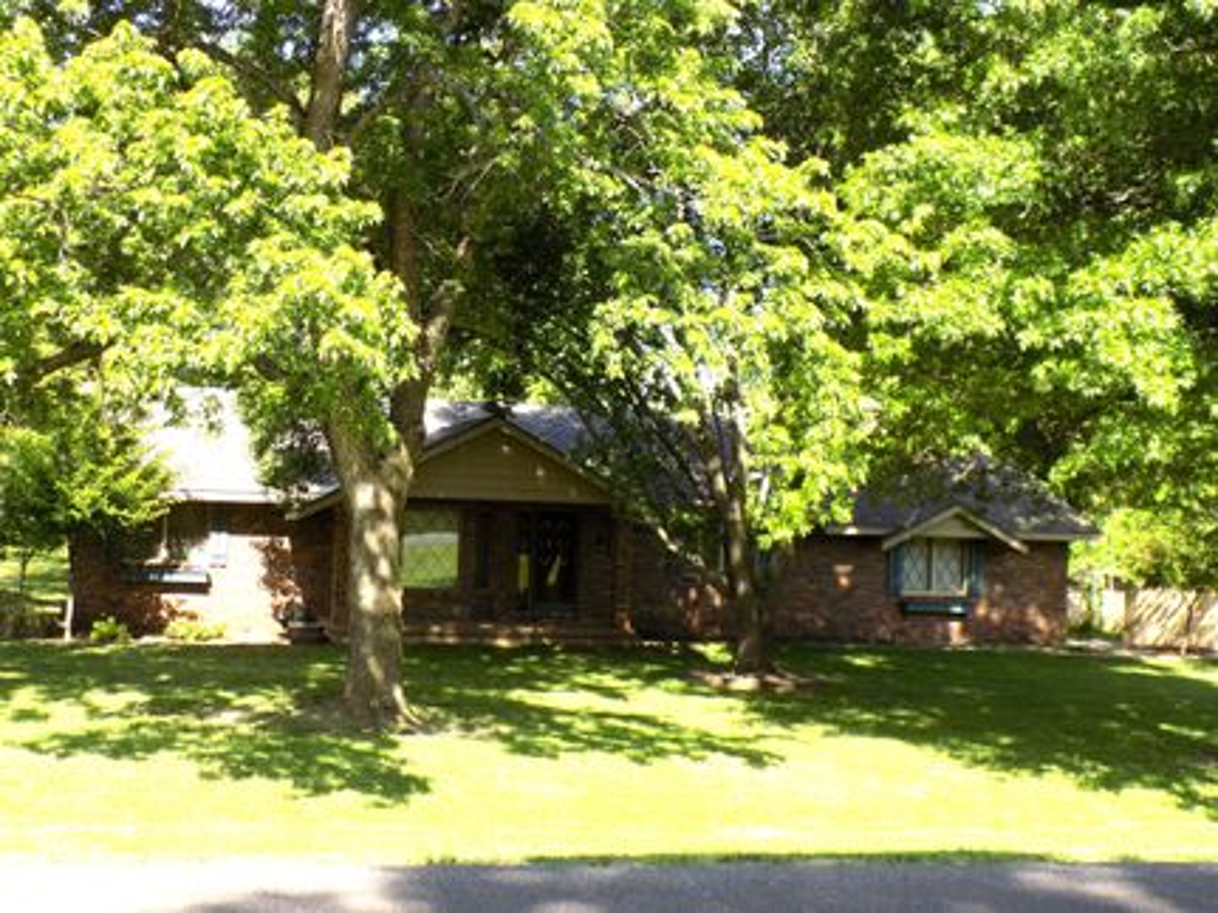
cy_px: 456
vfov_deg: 31.5
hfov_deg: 41.2
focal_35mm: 46
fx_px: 1618
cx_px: 609
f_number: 3.7
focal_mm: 8.1
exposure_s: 1/200
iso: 80
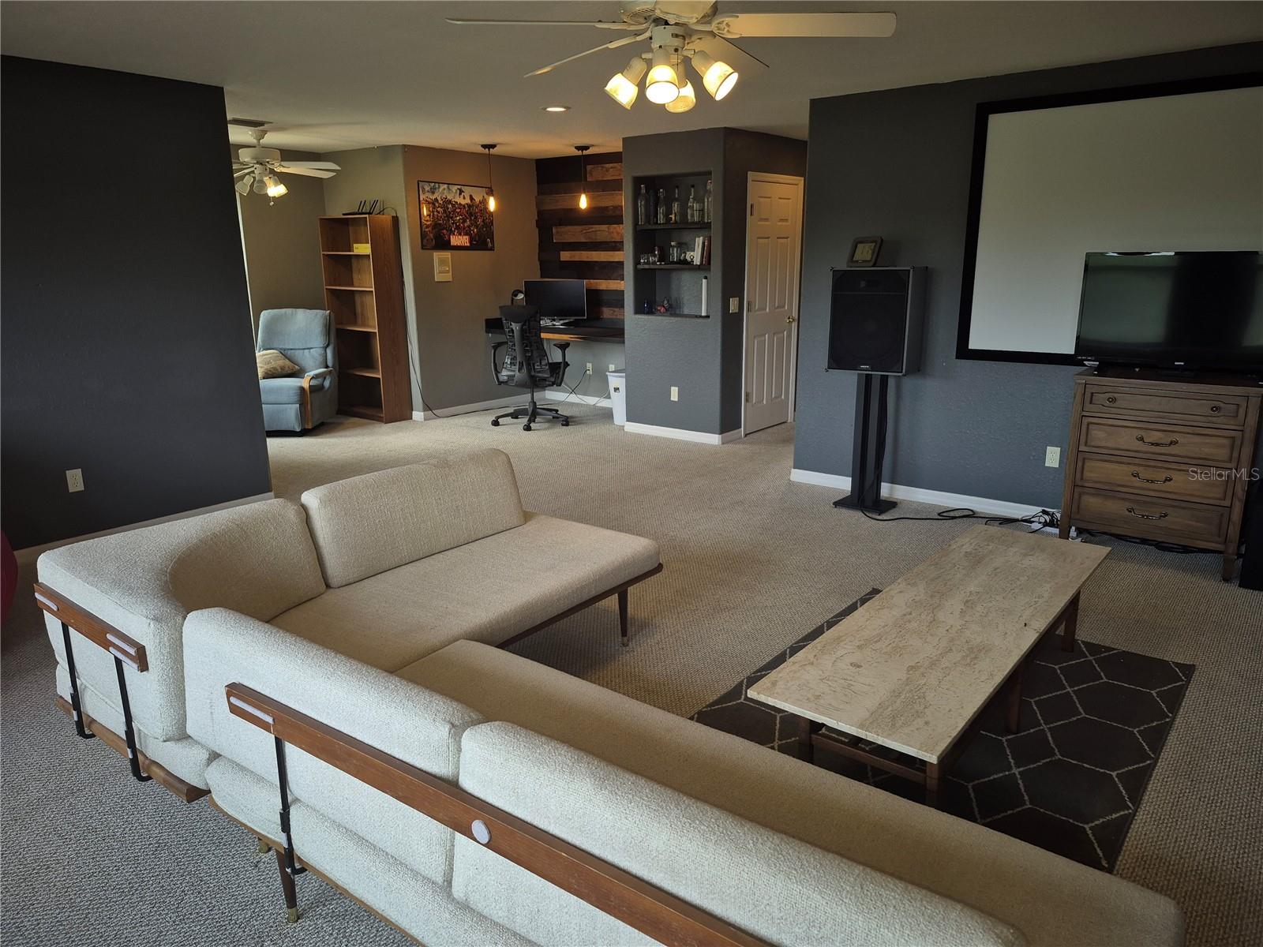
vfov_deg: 58.9
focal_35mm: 23
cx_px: 632
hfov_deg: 73.9
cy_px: 474
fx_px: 839
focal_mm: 5.4
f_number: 1.8
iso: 64
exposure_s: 1/60
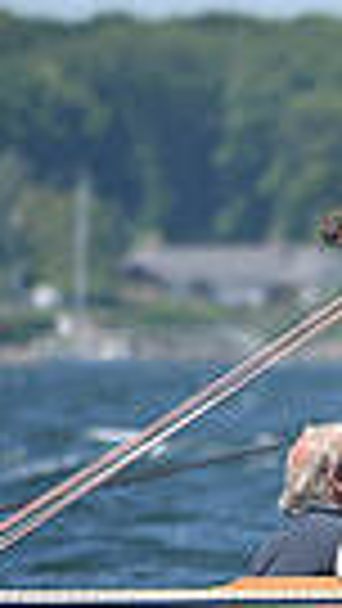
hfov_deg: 0.9
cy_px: 475
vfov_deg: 1.6
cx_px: 1296
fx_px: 21735
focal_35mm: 1349
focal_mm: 300
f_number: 5.6
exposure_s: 1/1250
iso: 250
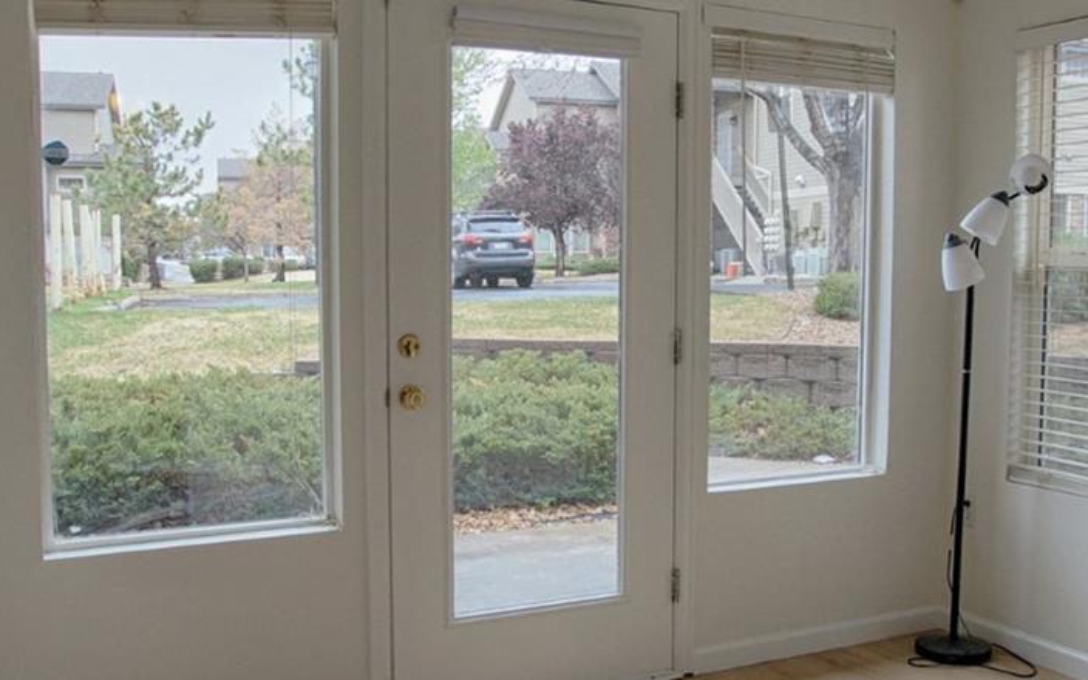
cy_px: 352
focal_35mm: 38
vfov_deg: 33.4
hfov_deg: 51.3
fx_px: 1131
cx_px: 595
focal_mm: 11
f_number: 4.5
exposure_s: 1/160
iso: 160
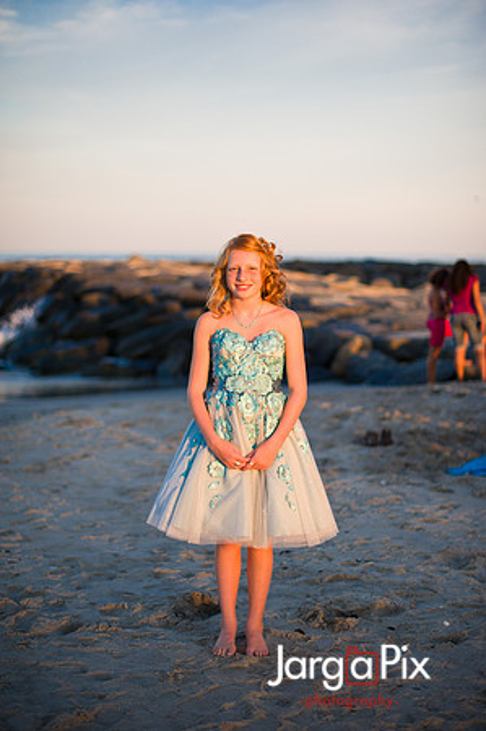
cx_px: 243
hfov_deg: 26.9
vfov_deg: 39.6
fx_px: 1015
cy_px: 366
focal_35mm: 50
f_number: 1.8
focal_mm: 50
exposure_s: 1/1600
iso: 160
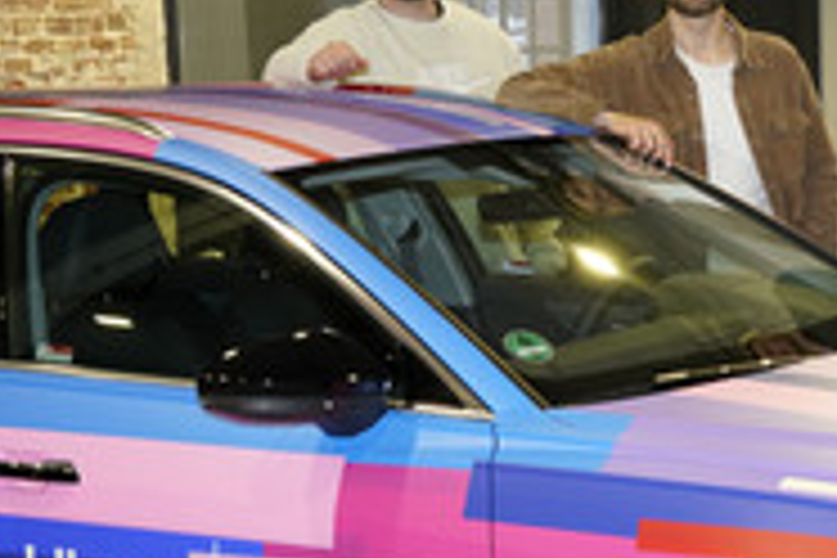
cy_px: 423
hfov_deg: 18.4
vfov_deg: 12.5
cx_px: 763
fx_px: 2534
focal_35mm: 109
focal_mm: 45
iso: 1600
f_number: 7.1
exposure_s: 1/80
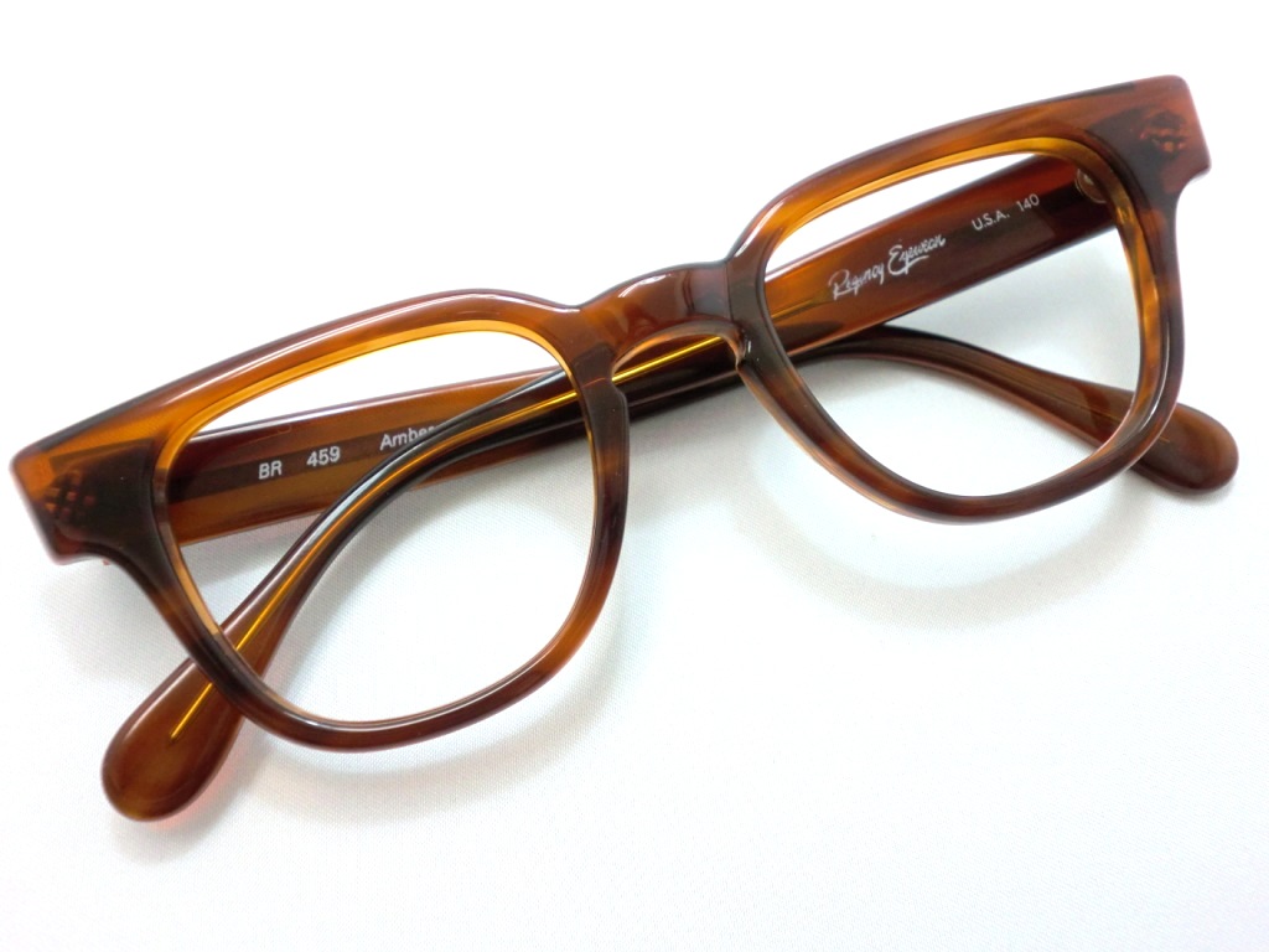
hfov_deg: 58.4
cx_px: 634
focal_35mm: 31
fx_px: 1136
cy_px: 476
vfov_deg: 45.4
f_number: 2.8
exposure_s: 1/60
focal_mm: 5.58
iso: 250
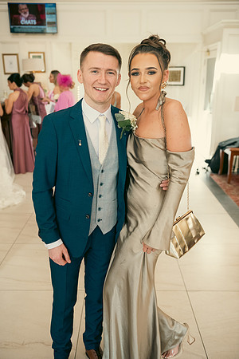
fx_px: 349
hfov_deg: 37.9
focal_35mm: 35
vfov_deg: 54.4
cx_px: 120
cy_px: 180
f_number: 3.5
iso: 800
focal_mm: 35
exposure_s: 1/160
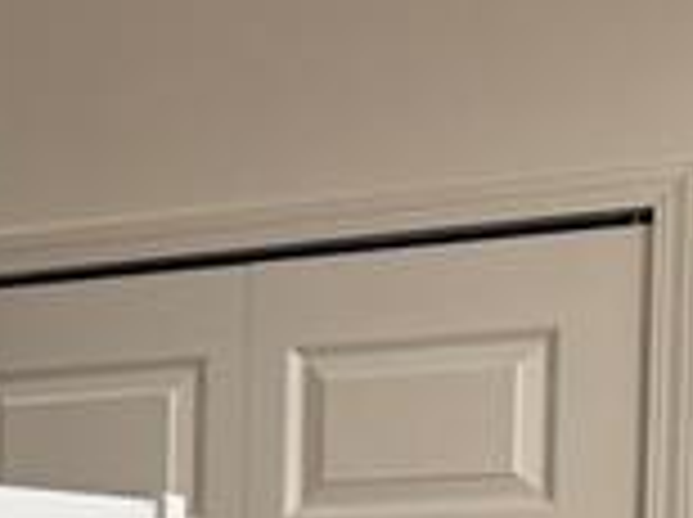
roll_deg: +0.1
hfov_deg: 9.2
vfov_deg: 8.9
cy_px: 851
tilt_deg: -2.5
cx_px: -1534
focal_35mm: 160
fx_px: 3198
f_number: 1.78
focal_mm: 6.76
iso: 160
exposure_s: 1/120
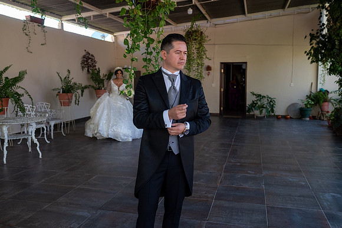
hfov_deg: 54.4
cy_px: 114
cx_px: 171
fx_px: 333
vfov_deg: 37.9
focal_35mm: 35
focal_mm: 35
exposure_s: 1/1600
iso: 1600
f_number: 3.5
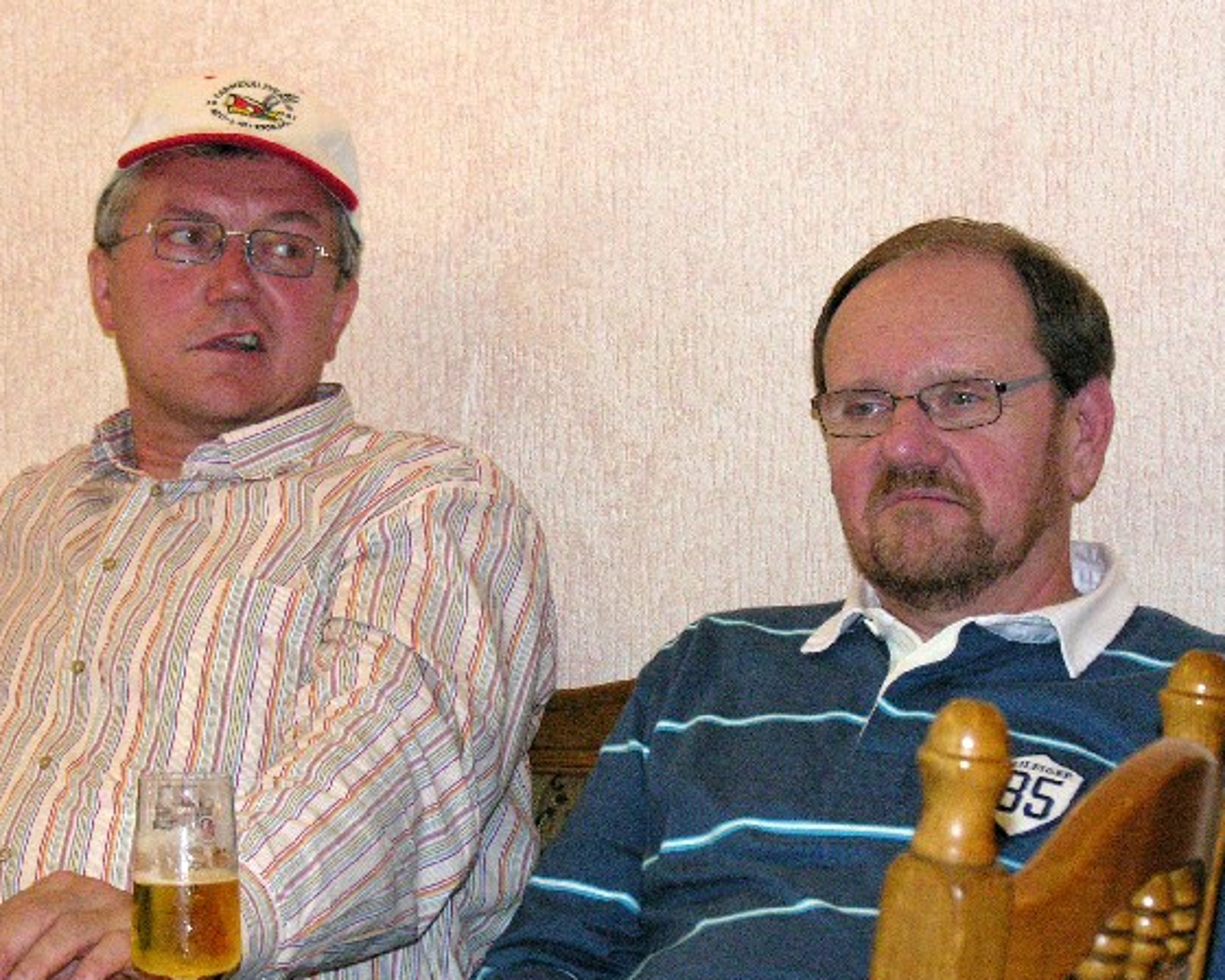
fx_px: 4749
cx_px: 503
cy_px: 508
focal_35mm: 131
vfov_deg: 11.8
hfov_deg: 14.7
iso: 400
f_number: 3.6
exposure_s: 1/120
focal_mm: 24
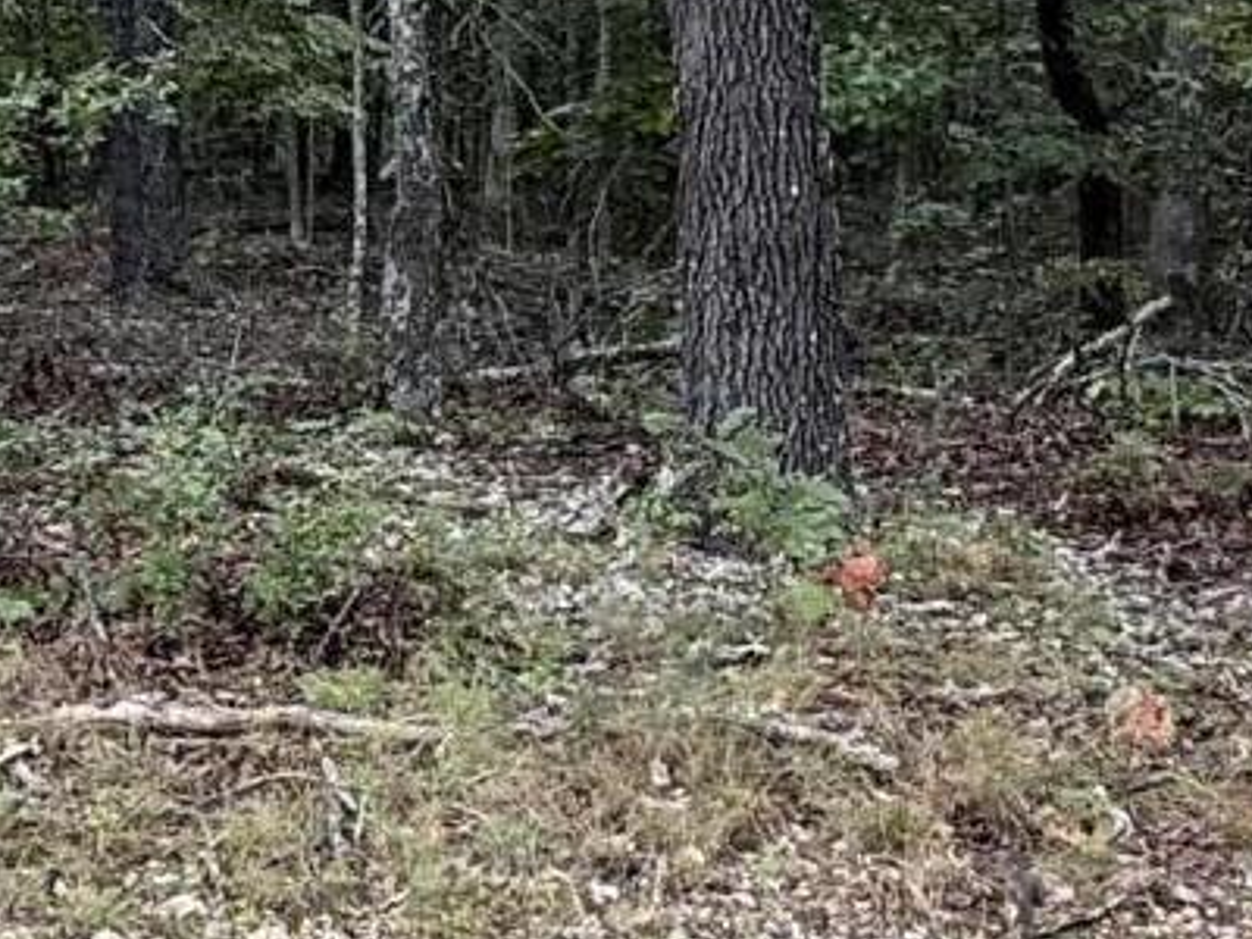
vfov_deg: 21.0
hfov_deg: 27.4
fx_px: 2532
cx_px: 316
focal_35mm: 70
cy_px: 451
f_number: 2.2
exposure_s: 1/99
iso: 160
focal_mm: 2.22
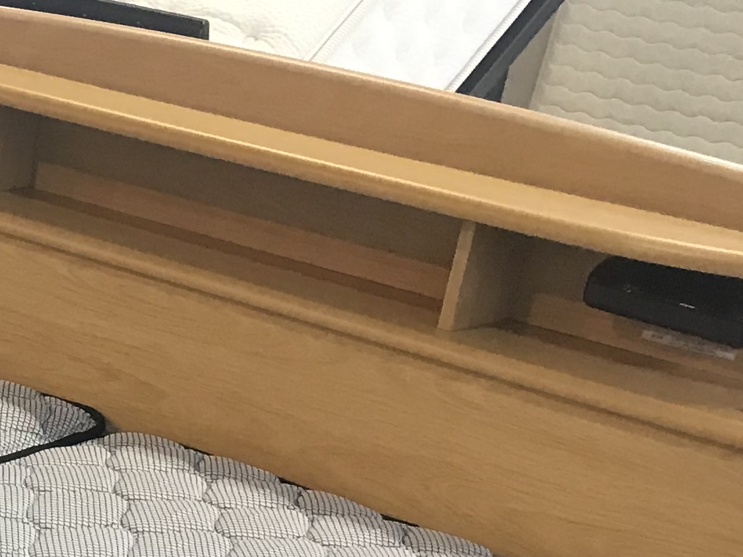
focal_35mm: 105
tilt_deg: -31.8
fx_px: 2253
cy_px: 1019
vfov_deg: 12.7
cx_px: -351
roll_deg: -5.0
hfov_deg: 17.0
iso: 32
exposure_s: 1/25
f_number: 1.8
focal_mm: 3.99
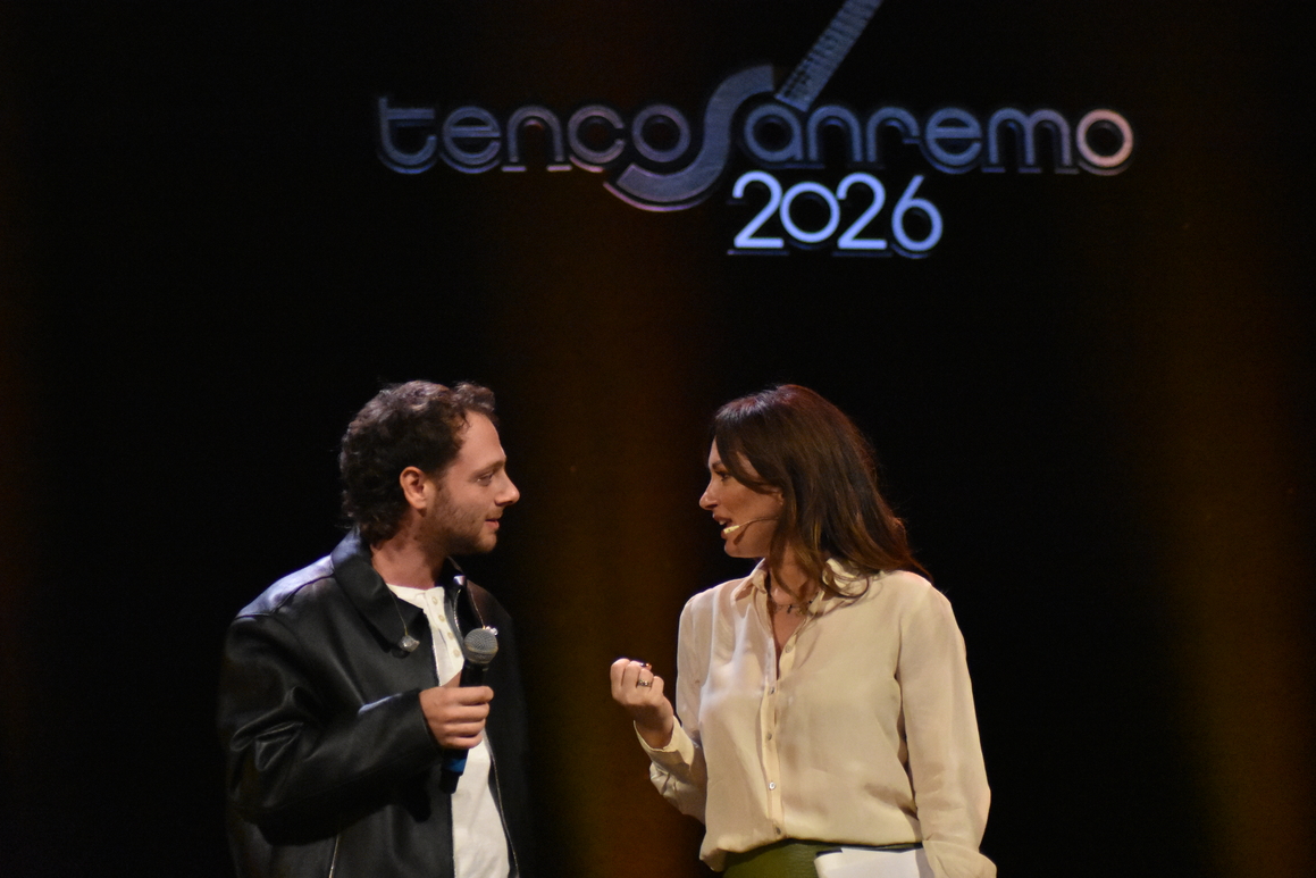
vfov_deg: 9.3
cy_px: 438
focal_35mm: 148
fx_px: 5393
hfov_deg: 13.9
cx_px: 678
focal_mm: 95
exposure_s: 1/320
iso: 6400
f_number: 4.5
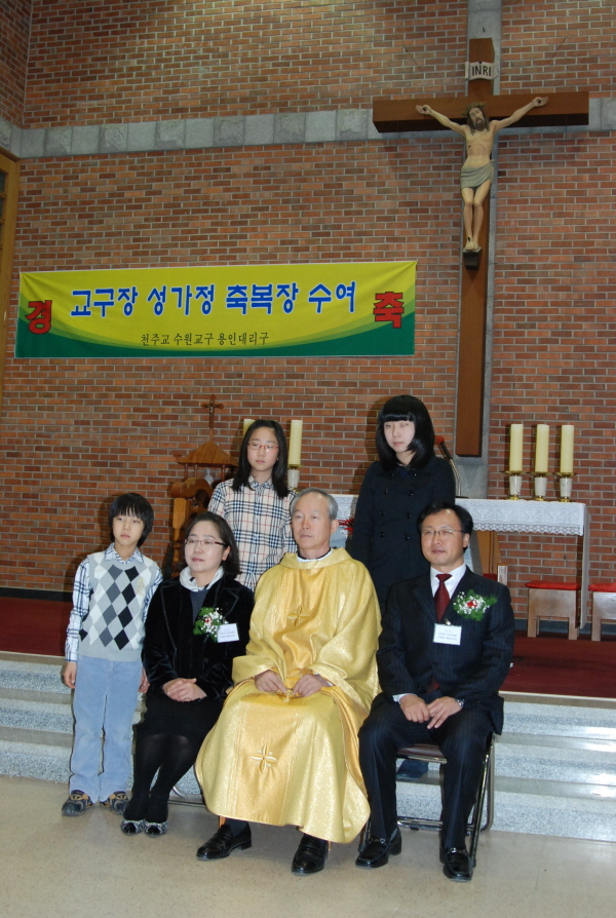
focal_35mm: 42
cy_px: 459
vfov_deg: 46.3
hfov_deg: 32.0
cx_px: 308
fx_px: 1073
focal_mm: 28
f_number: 5
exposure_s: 1/60
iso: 800
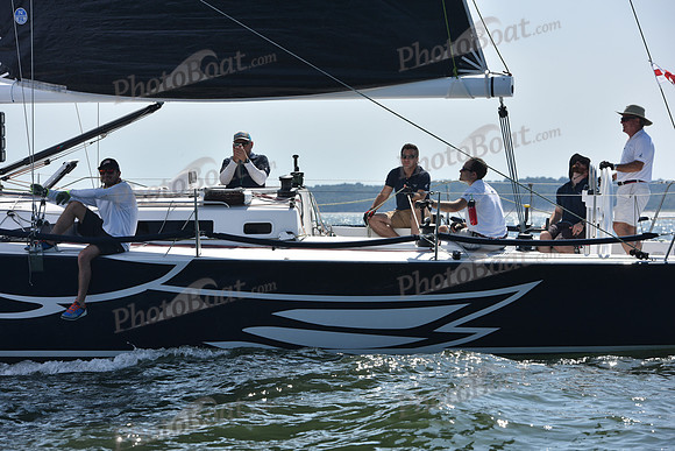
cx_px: 338
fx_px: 2438
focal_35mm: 130
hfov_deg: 15.8
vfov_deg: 10.6
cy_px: 226
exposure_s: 1/1250
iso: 250
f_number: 7.1
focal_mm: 130
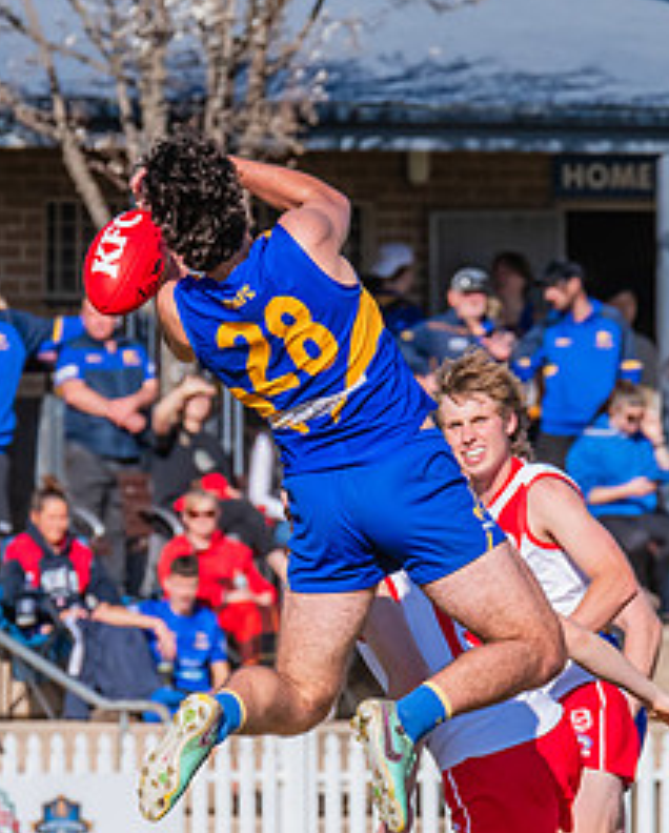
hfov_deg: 1.4
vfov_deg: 1.8
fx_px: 27088
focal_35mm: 1097
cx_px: 459
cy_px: 451
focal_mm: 380
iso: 800
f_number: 14
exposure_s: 1/1250
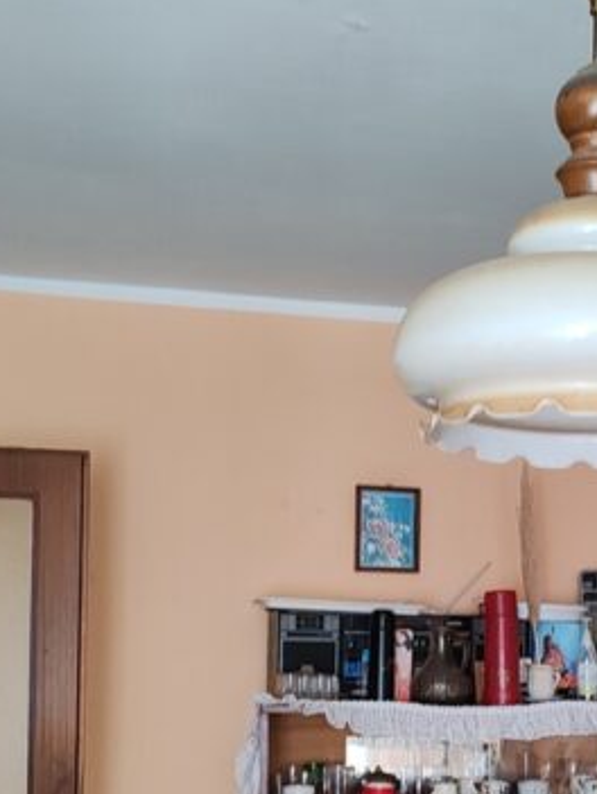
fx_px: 1354
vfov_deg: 31.8
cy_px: 631
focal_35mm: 59
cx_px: 552
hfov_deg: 24.1
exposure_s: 1/50
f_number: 1.9
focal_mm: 6.12
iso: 2500
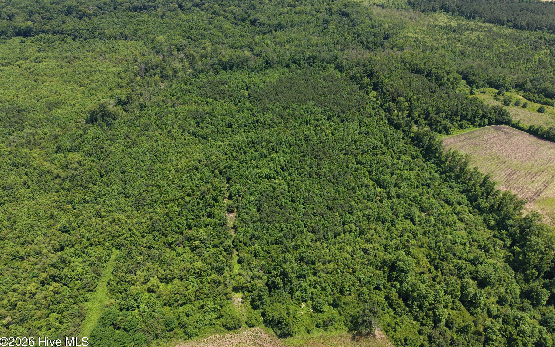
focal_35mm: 26
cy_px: 148
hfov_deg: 70.4
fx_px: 393
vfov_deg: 47.5
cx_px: 282
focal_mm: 8.67
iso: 100
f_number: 1.8
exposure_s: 1/1600
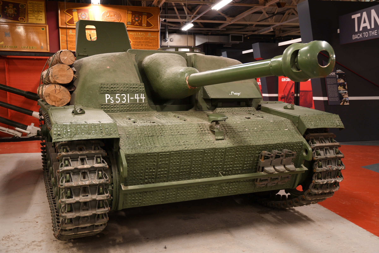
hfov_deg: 51.9
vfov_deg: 35.9
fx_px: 389
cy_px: 126
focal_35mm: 37
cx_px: 190
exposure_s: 1/15
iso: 500
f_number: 3
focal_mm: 25
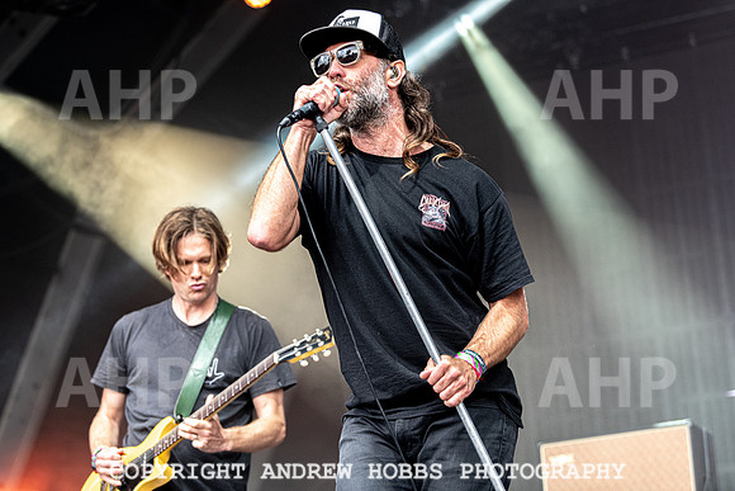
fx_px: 1940
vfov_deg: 14.4
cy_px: 246
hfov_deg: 21.5
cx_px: 368
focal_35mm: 95
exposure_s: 1/640
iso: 1400
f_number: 4
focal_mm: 95
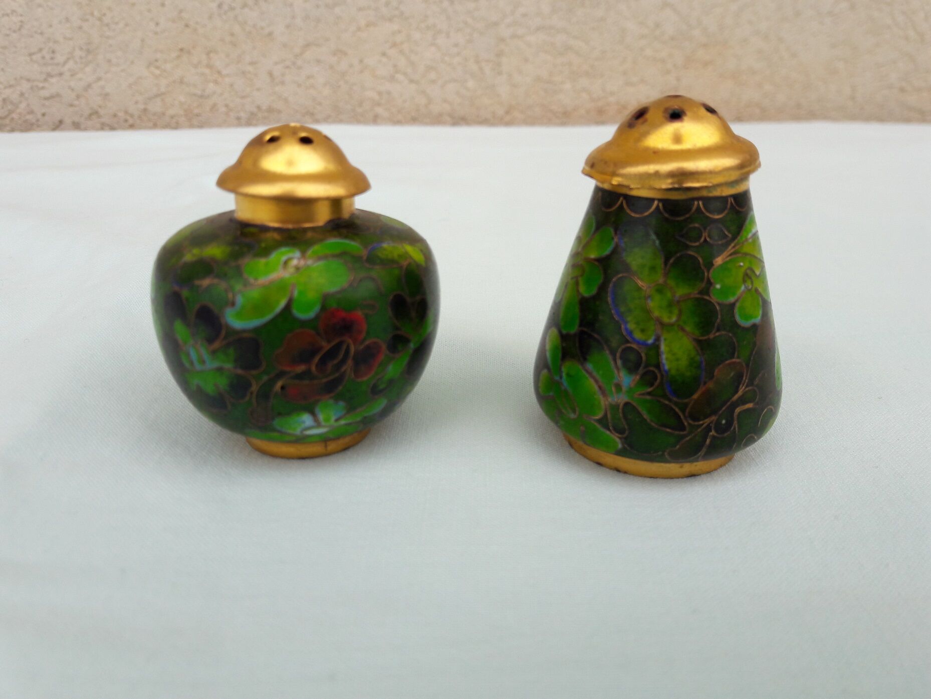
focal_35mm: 28
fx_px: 753
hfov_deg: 63.4
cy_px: 350
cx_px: 466
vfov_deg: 49.8
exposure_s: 1/326
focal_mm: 3.7
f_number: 1.9
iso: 40
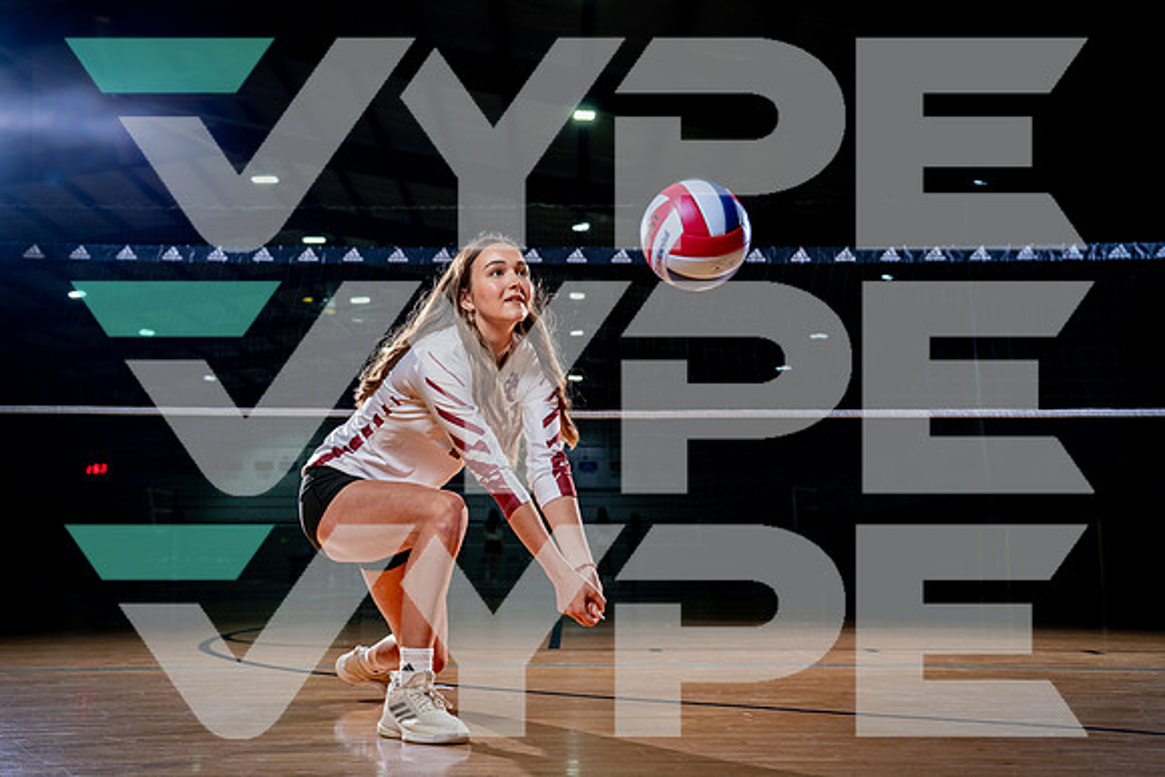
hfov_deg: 41.2
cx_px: 582
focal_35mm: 48
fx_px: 1549
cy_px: 388
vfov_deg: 28.2
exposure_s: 1/250
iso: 250
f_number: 5.6
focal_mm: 47
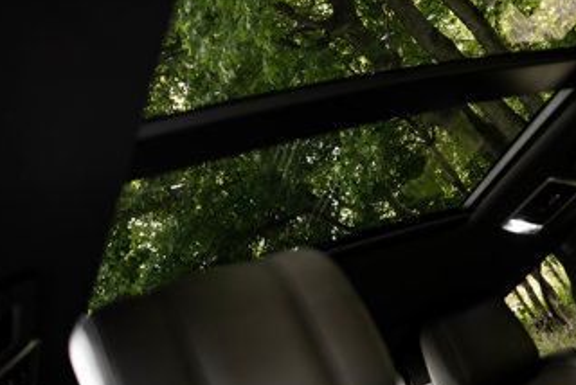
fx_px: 769
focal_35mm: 48
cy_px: 103
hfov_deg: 39.7
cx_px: 448
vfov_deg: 27.8
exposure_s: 1/200
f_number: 2.8
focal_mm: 24
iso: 500
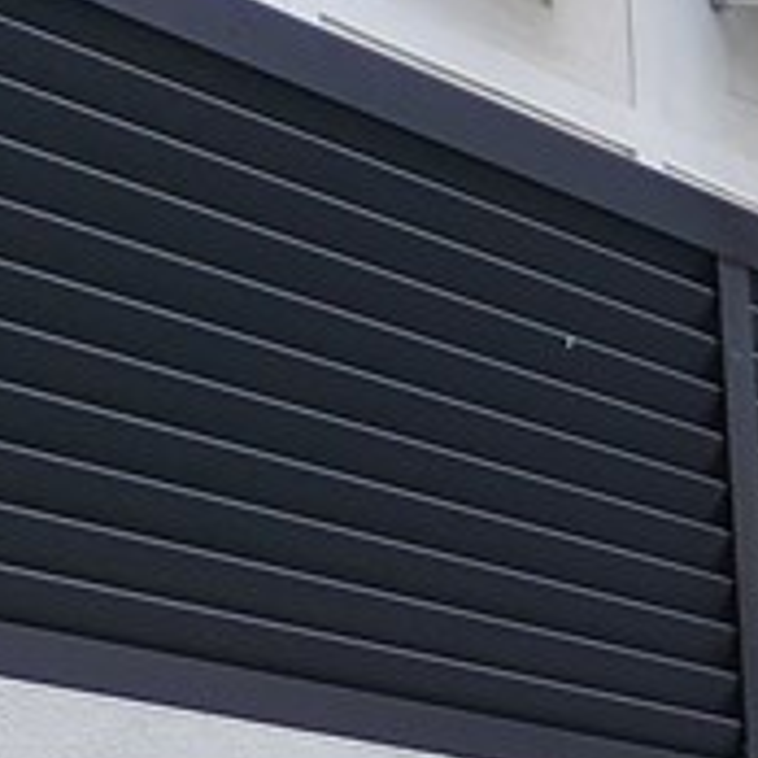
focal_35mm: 187
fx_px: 4633
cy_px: 1555
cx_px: 2975
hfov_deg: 7.1
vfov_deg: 8.8
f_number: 1.8
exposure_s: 1/180
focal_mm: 6.4
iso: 20
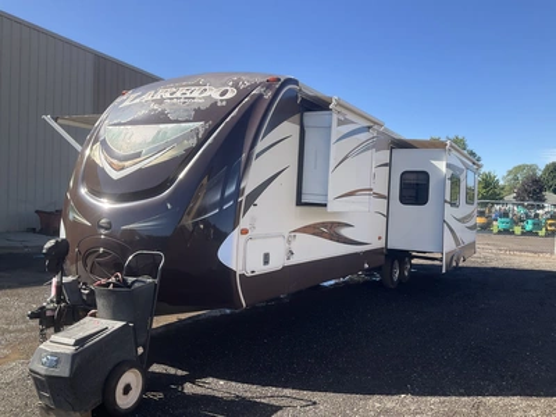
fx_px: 466
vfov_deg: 48.2
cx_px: 278
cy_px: 208
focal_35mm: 29
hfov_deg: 61.7
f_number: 1.8
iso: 25
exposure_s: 1/944
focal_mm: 3
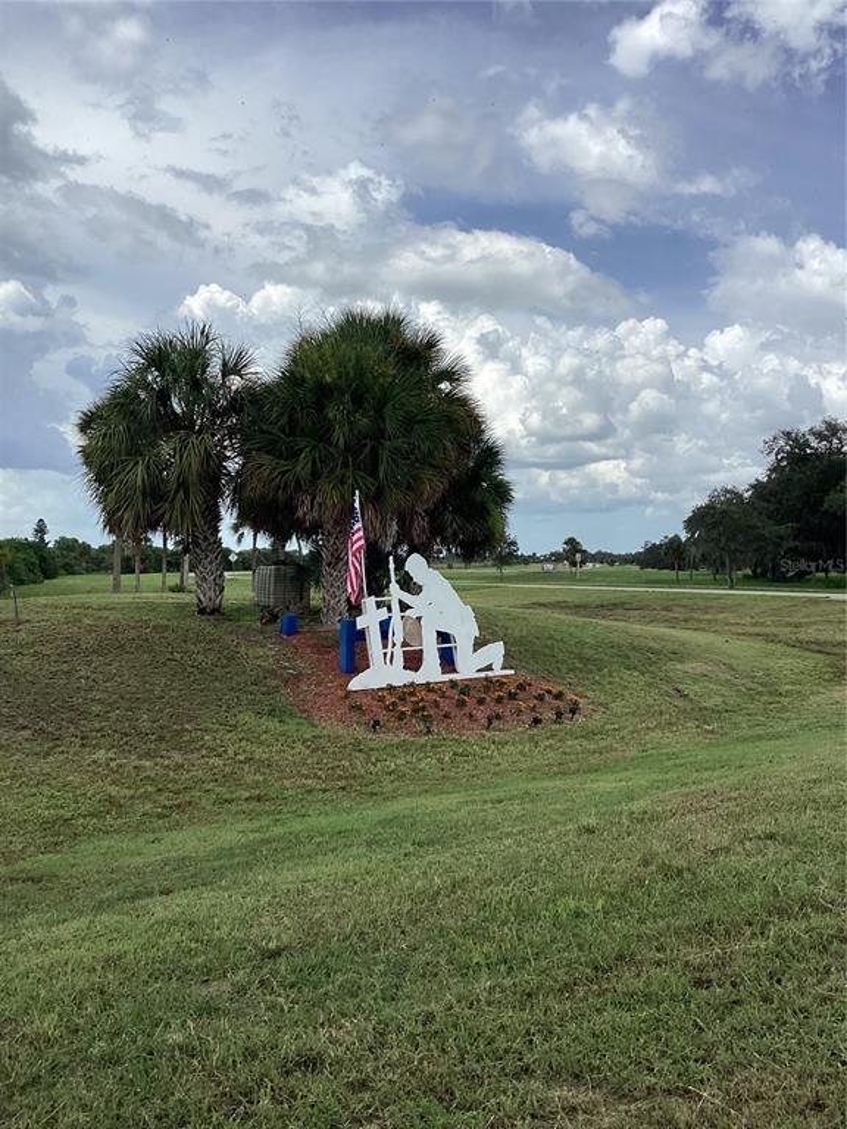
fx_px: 1011
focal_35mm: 31
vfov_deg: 58.4
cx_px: 424
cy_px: 564
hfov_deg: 45.4
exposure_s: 1/1773
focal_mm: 3.3
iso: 25
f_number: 2.4
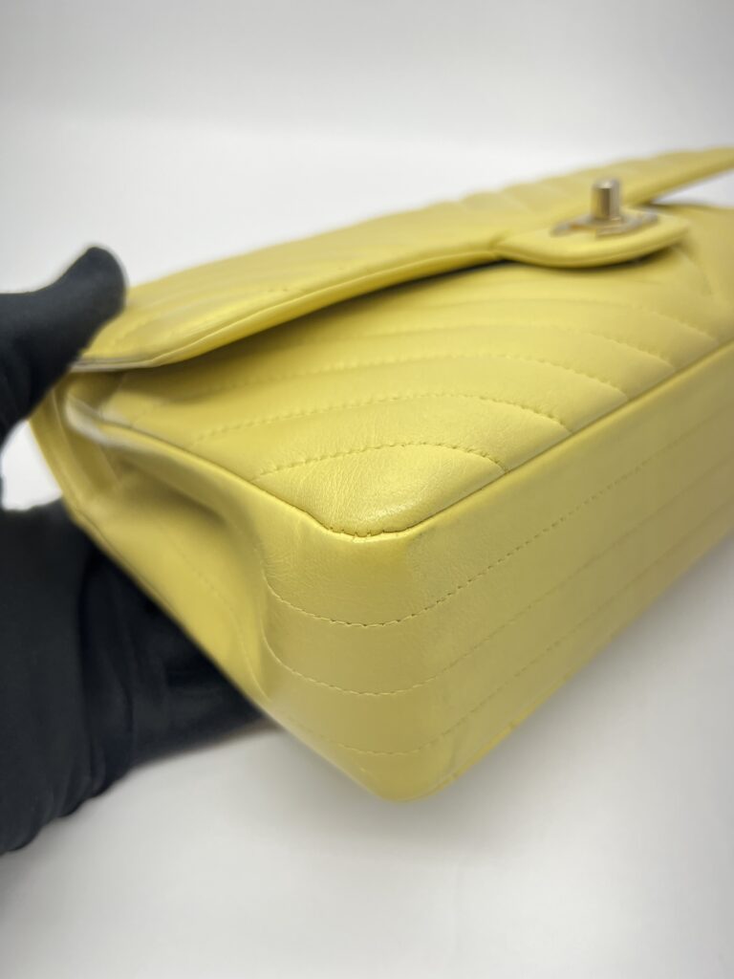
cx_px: 367
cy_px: 490
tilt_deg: -43.5
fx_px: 735
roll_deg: -1.9
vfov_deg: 67.3
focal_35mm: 26
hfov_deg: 53.1
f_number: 1.5
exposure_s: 1/100
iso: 50
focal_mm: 5.7
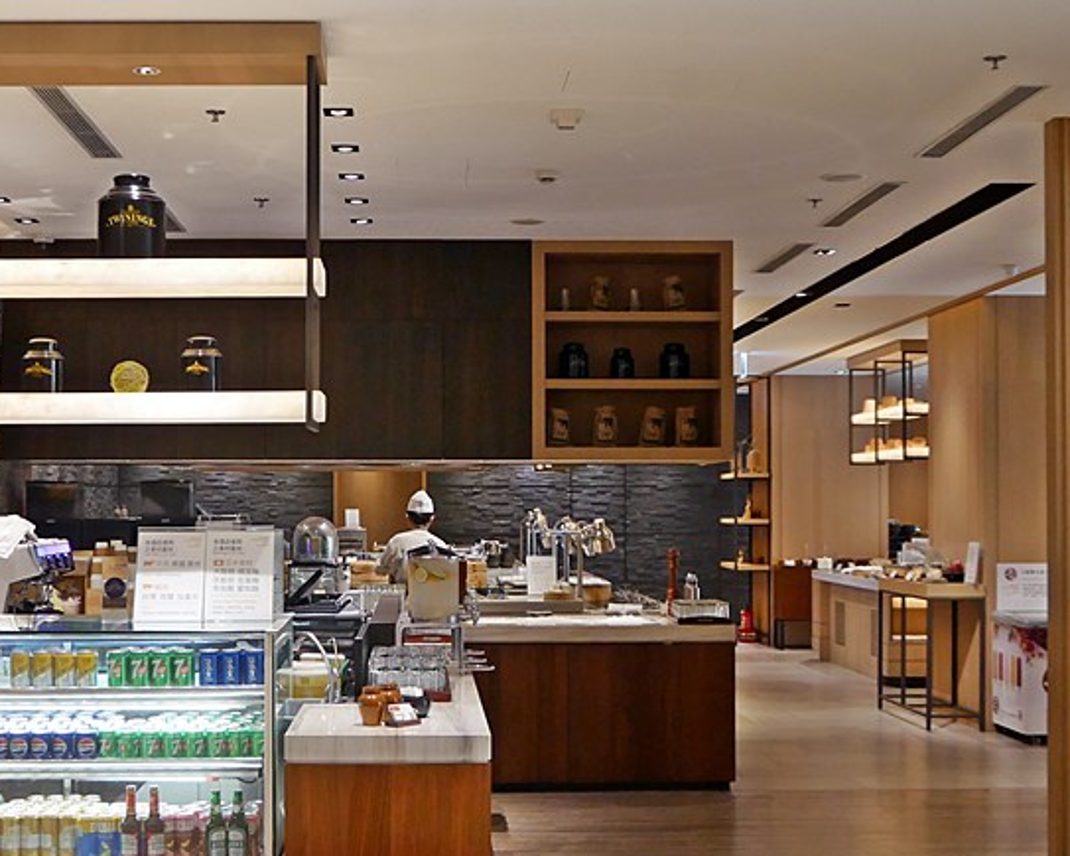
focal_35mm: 54
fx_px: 1709
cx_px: 453
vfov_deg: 28.1
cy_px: 488
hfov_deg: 34.7
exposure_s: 1/60
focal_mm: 15
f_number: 3.6
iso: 1000
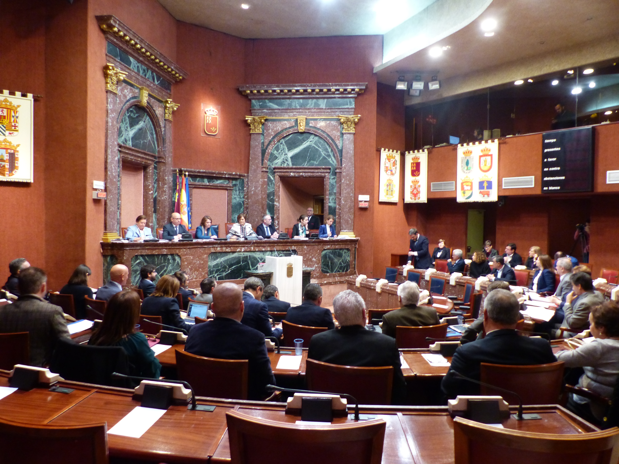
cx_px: 310
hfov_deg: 69.4
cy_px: 232
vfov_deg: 54.9
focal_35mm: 25
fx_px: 447
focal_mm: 4.5
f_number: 2.8
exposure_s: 1/15
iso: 400
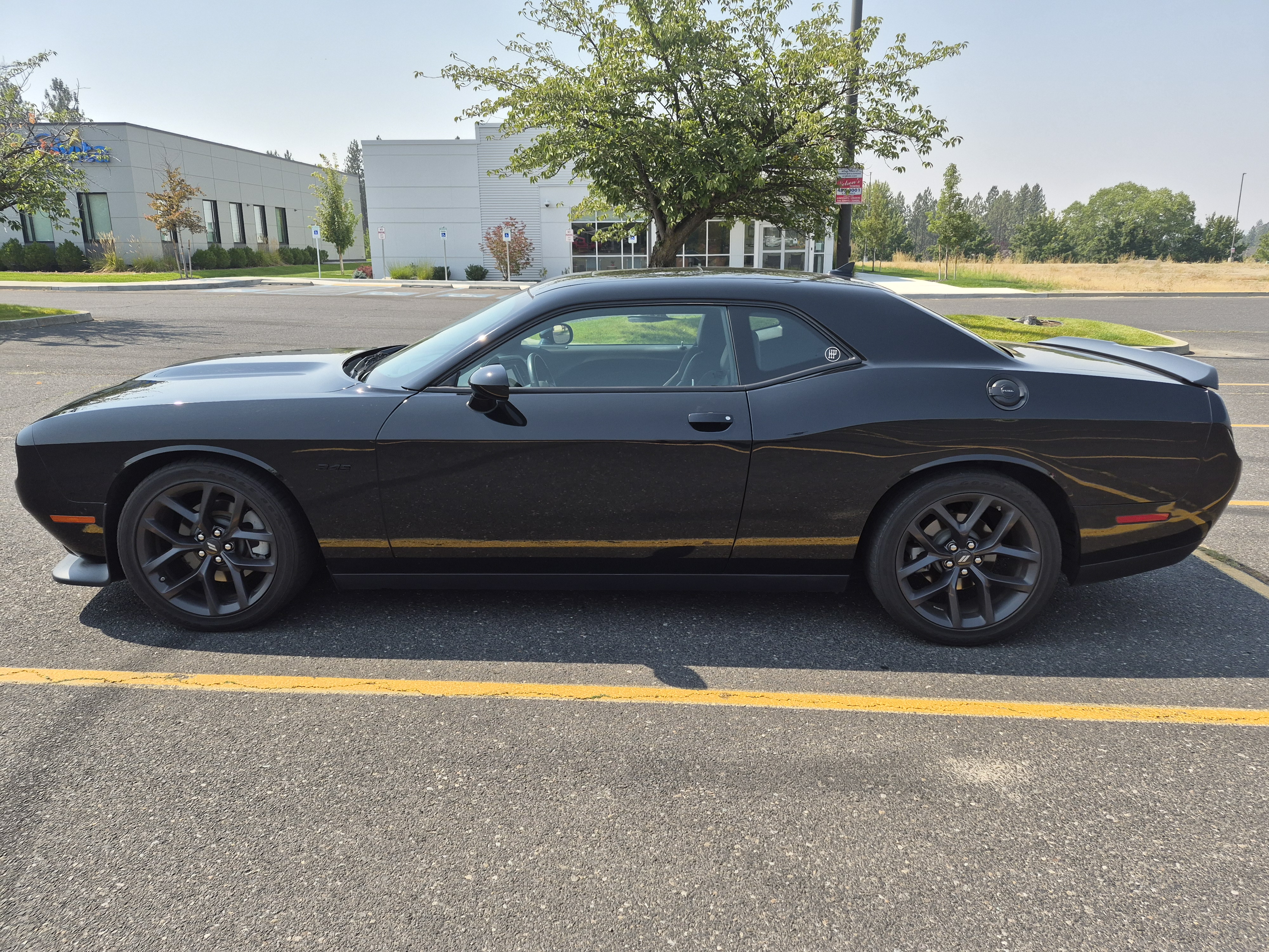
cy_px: 476
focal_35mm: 23
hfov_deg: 73.9
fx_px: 843
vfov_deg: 58.9
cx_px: 634
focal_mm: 5.4
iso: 80
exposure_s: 1/4688
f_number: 1.8
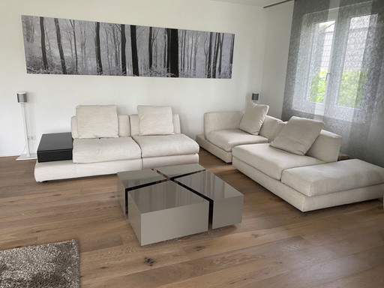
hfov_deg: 67.3
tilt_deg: -14.8
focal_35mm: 26
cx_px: 192
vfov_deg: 53.1
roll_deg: -2.7
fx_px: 288
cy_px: 144
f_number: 1.8
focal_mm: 4.25
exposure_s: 1/69
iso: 125
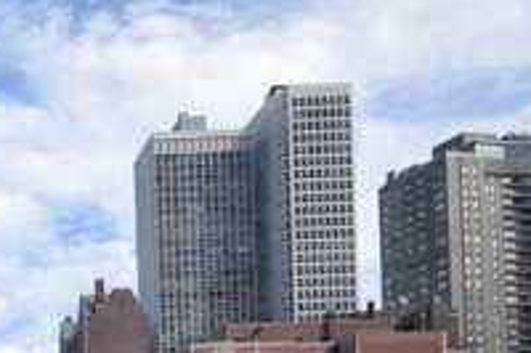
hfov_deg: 34.4
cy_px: 476
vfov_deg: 24.1
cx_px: -80
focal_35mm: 48
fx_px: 707
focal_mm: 10
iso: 200
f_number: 9
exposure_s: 1/320
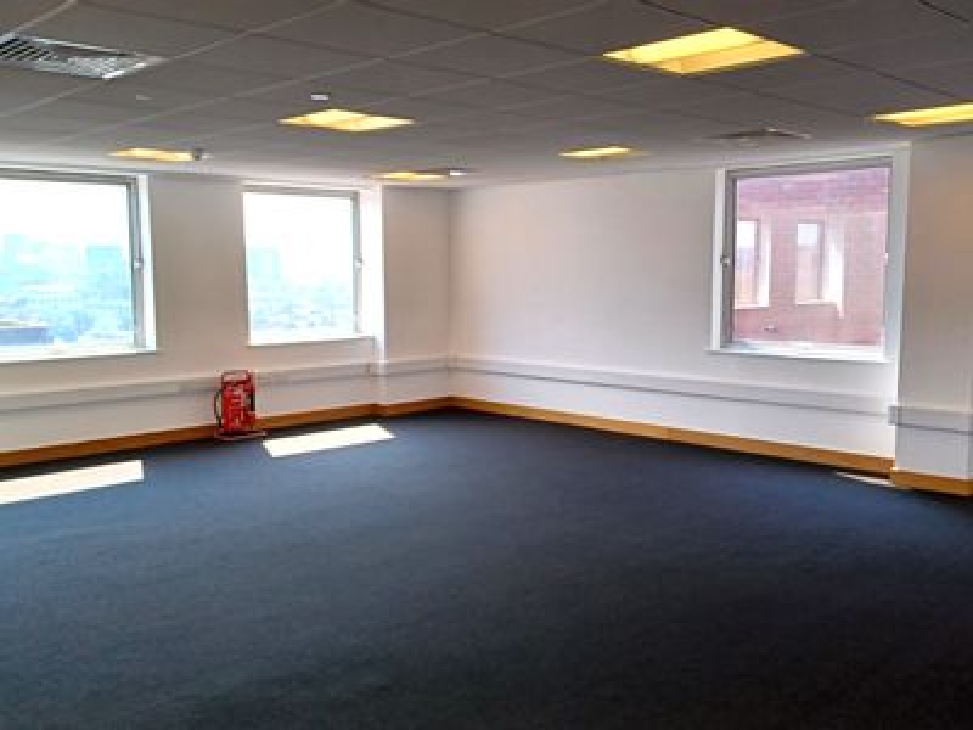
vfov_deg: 54.9
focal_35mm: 25
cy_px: 365
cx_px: 486
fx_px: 703
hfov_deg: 69.4
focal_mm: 4.6
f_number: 1.8
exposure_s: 1/100
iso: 64
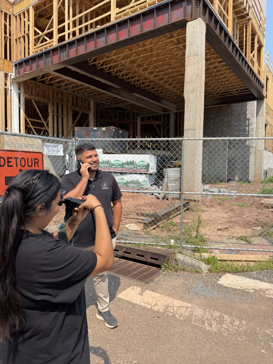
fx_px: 252
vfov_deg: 71.6
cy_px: 182
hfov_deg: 56.8
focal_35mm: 24
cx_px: 136
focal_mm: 6.76
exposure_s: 1/3759
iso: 80
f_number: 1.78
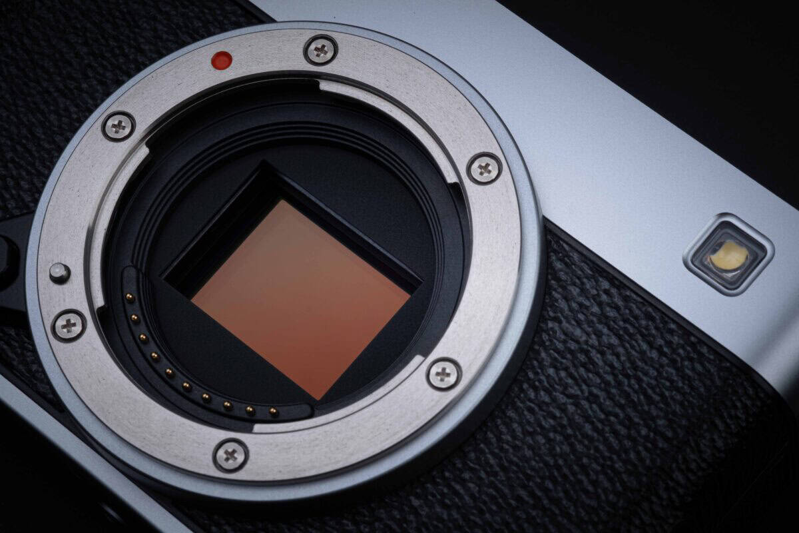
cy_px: 266
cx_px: 400
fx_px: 1997
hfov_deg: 22.6
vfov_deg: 15.2
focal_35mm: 90
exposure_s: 1/125
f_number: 16
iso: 125
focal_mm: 60
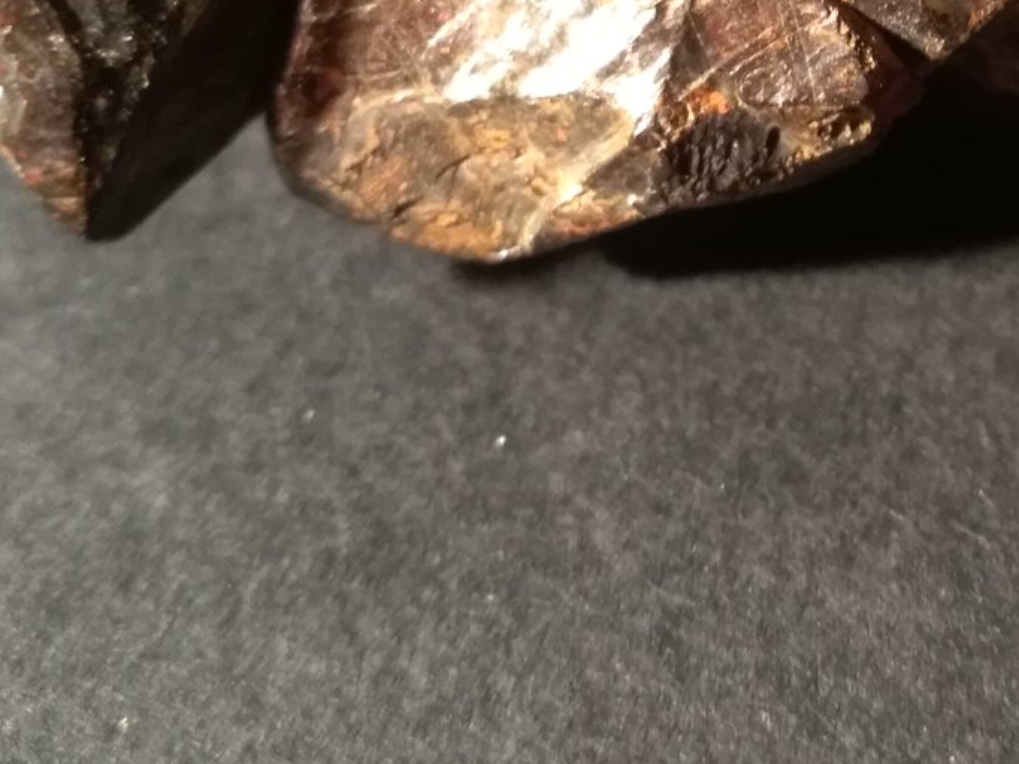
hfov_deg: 30.8
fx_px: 1795
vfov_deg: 22.5
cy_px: -99
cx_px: 834
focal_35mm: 61
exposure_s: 1/20
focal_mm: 3.54
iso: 732
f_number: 2
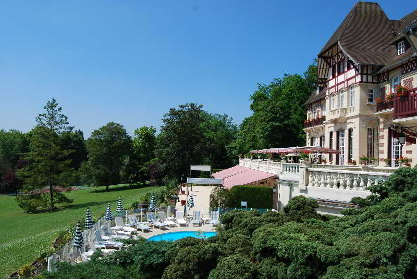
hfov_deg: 67.3
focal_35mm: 27
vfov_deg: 48.1
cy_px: 140
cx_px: 208
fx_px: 313
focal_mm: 18
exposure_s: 1/250
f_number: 8
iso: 100
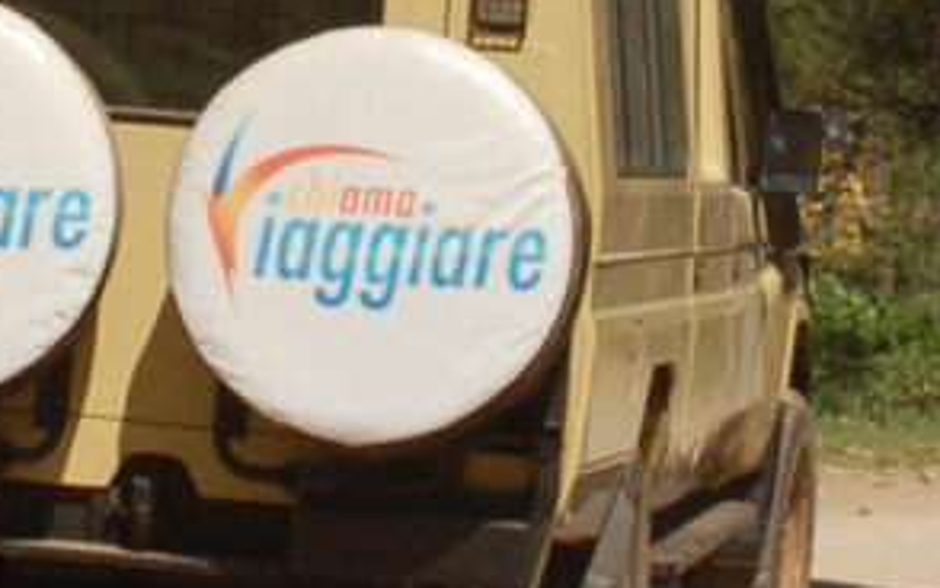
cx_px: 195
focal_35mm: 266
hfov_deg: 7.9
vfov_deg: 4.8
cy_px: -677
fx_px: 6817
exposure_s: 1/400
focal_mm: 32
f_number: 10
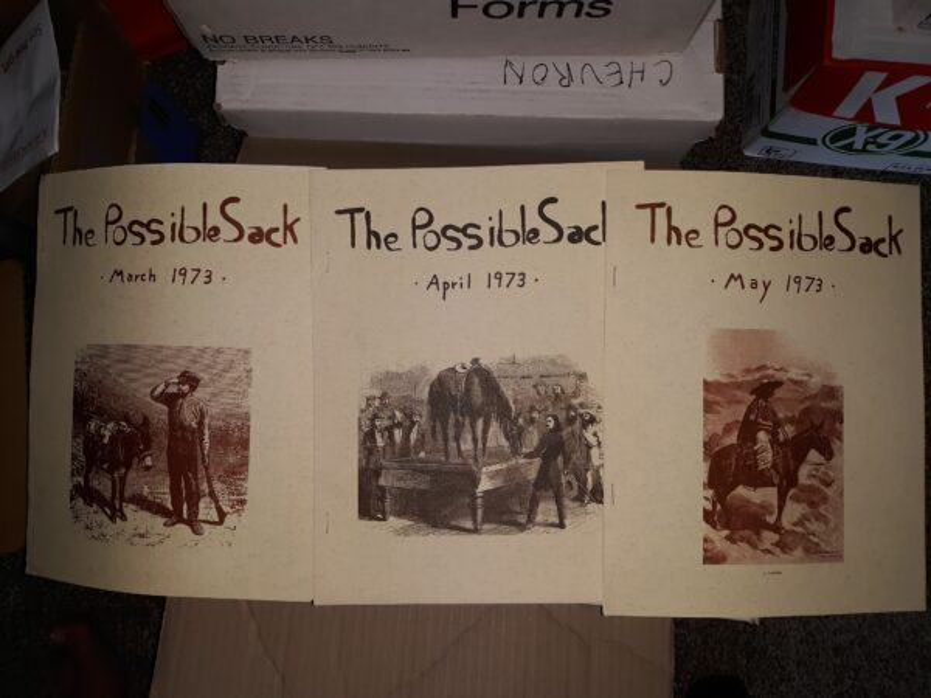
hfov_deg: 63.4
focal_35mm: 28
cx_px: 466
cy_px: 349
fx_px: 753
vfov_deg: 49.7
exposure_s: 1/120
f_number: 1.7
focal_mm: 3.7
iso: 64
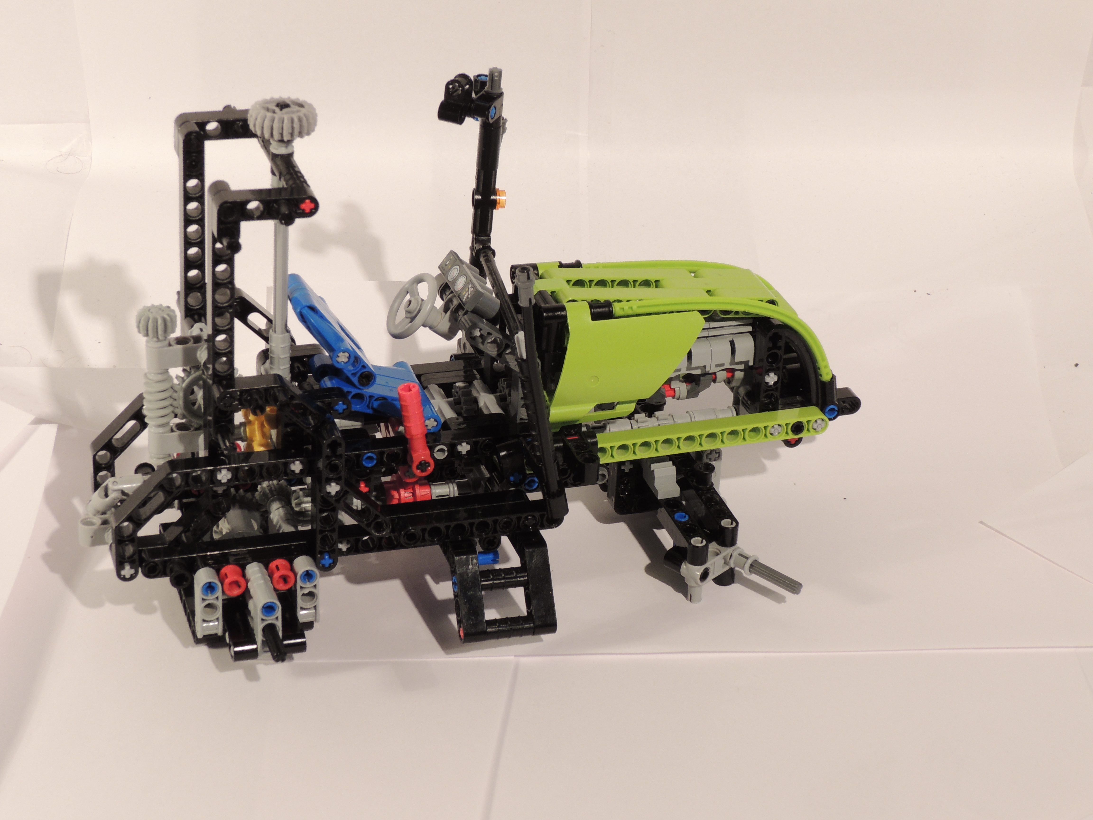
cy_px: 410
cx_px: 546
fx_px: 2368
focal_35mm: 75
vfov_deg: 19.6
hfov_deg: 26.0
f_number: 6.2
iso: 100
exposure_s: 1/2.5
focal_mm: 13.3
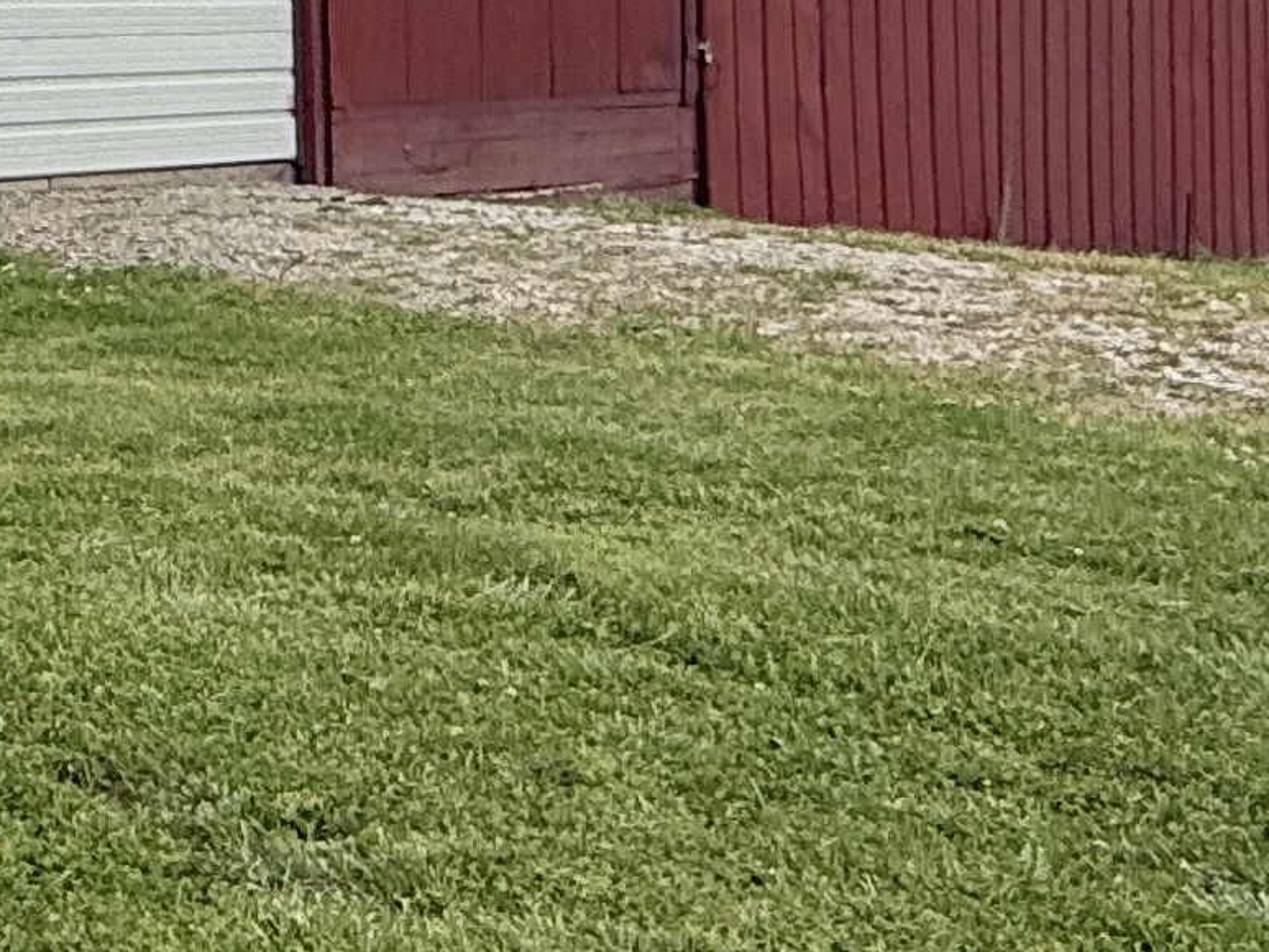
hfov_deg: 24.3
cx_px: -228
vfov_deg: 19.5
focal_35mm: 73
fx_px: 2677
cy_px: -16
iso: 64
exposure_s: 1/1050
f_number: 2.2
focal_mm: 2.22
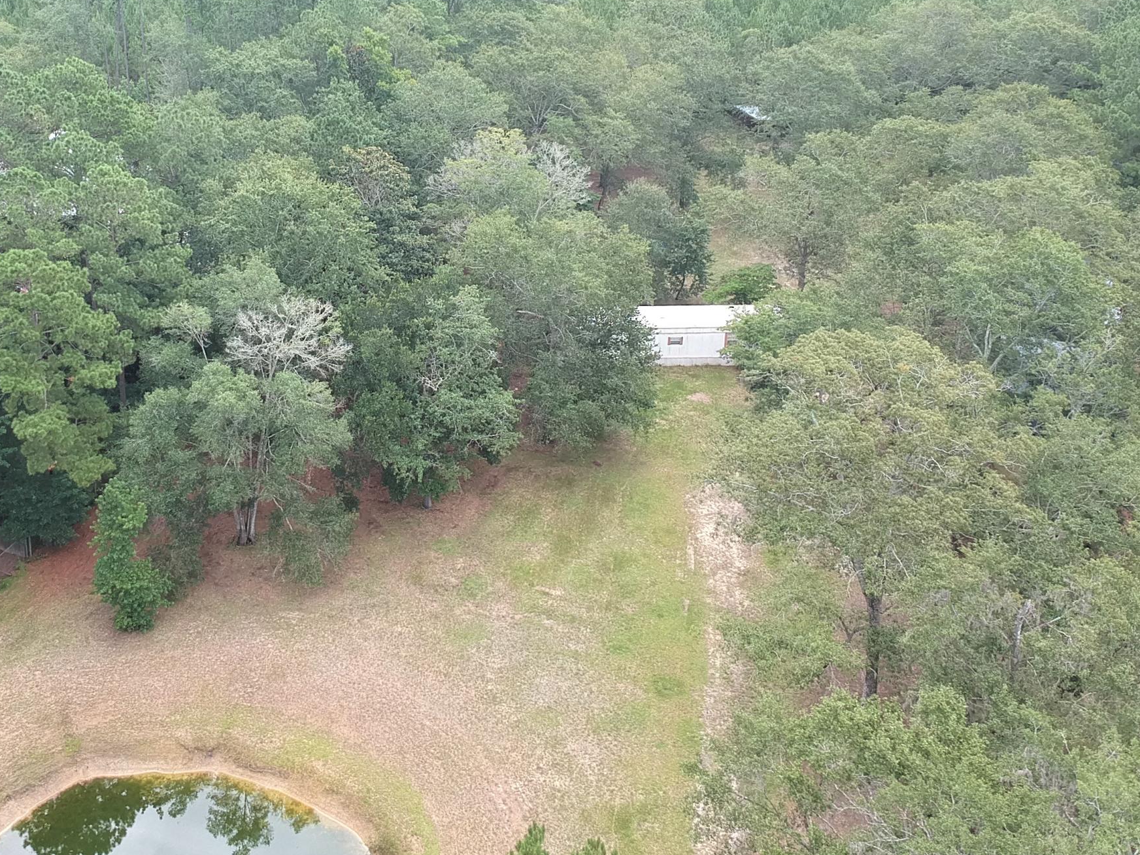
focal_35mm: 43
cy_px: 256
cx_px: 377
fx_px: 1416
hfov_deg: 43.2
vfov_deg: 33.2
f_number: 2.6
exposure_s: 1/200
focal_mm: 4.49
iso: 100
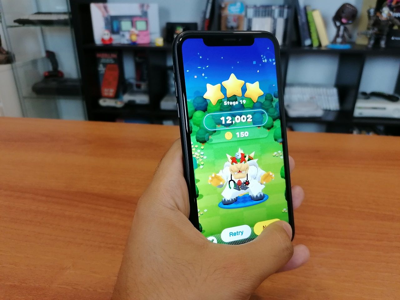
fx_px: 312
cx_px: 200
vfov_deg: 51.4
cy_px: 150
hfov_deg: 65.3
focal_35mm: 27
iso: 125
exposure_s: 1/50
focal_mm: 3.62
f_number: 1.8
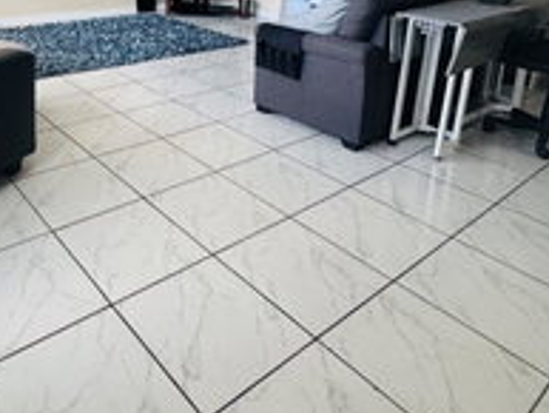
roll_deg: -1.7
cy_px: 20
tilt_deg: -11.3
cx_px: 135
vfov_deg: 40.9
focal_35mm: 31
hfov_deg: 55.4
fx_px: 492
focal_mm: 2.22
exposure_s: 1/60
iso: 320
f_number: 2.2
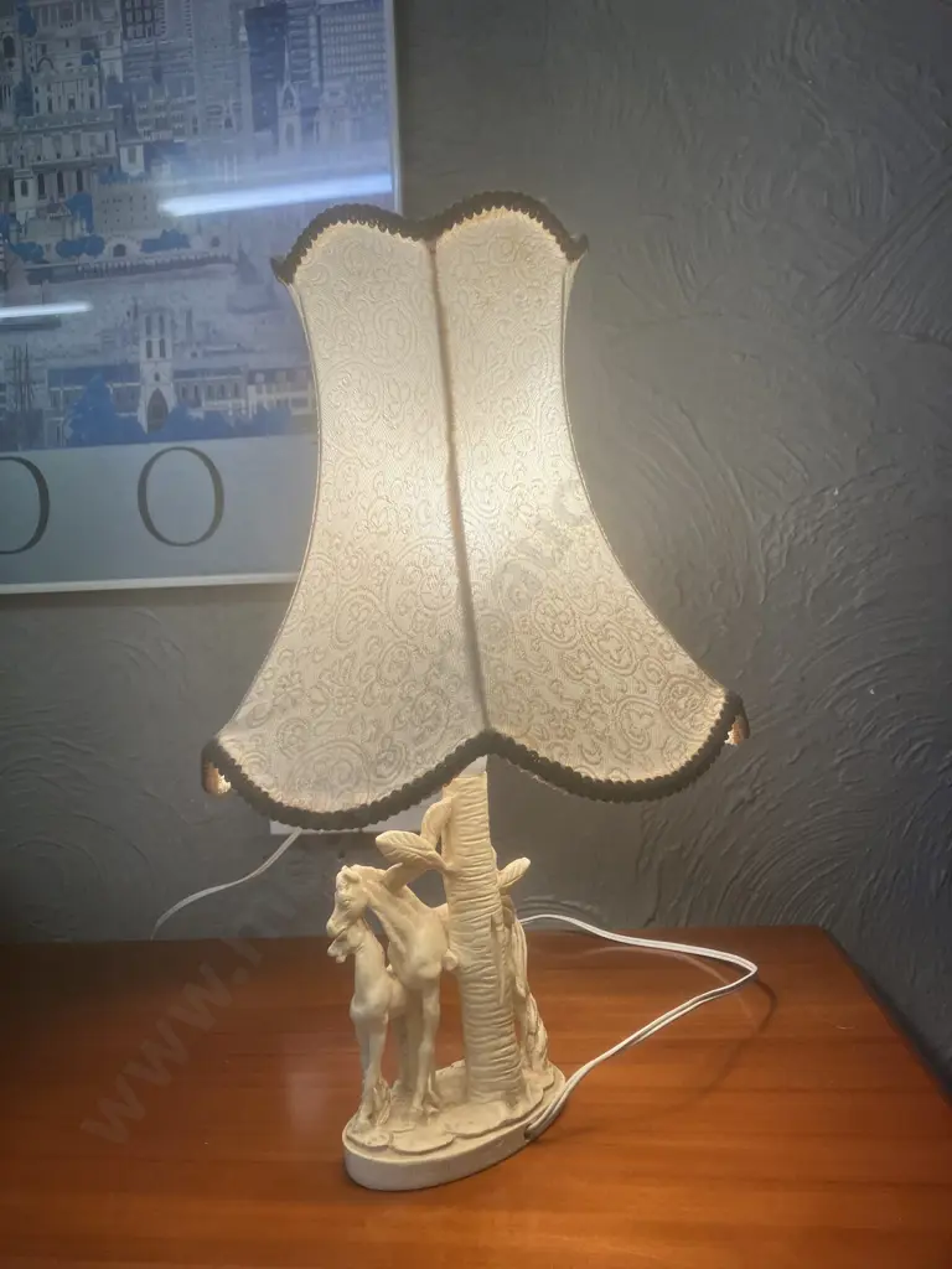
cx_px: 476
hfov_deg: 49.7
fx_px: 1027
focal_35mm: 28
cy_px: 634
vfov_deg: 63.4
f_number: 1.8
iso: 32
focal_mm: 3.99
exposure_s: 1/100
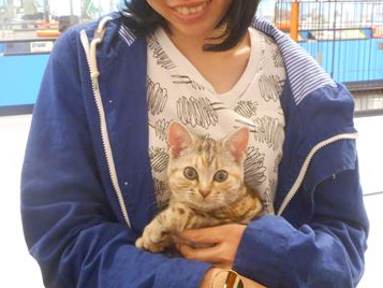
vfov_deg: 34.1
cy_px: 100
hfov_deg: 44.8
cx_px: 182
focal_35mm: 42
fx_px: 465
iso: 400
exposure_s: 1/13
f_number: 3.7
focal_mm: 4.5
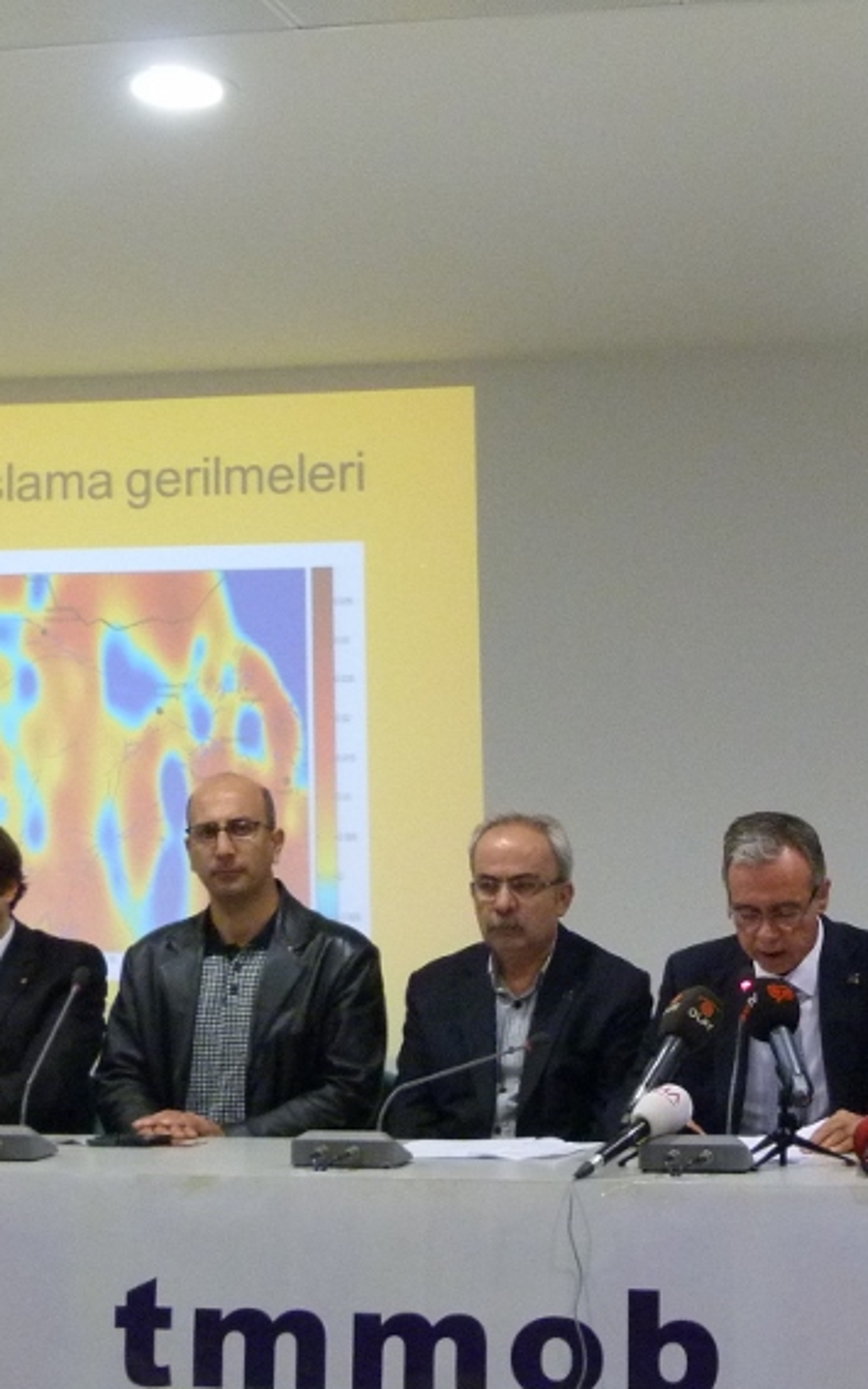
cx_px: 773
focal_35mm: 65
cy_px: 868
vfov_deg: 31.4
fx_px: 2460
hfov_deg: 19.7
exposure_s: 1/15
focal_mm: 6.1
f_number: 3
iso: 400
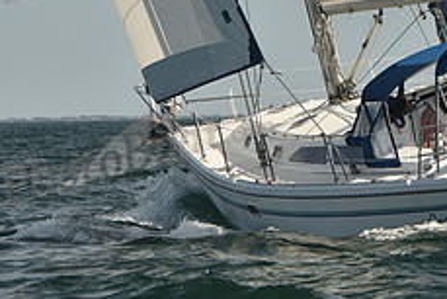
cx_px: 377
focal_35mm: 507
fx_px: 6299
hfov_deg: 4.1
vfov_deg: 2.7
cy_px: 26
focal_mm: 200
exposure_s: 1/640
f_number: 7.1
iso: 250
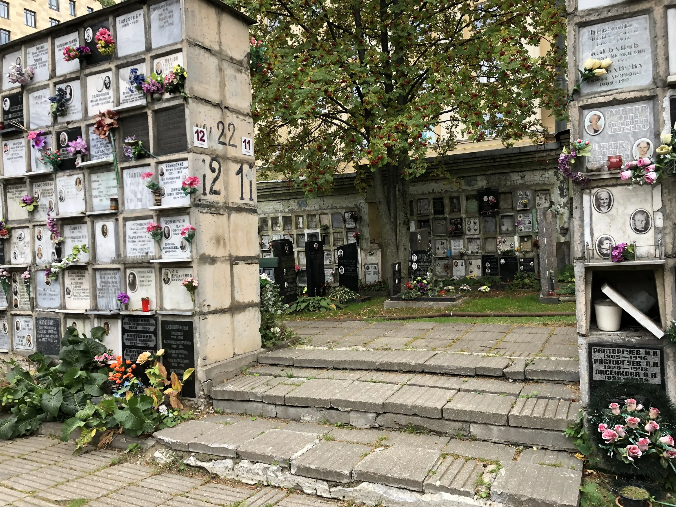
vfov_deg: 49.7
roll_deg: +3.4
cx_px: 338
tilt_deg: +2.5
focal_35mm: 28
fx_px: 547
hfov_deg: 63.4
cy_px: 254
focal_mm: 4
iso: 40
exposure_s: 1/120
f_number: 1.8
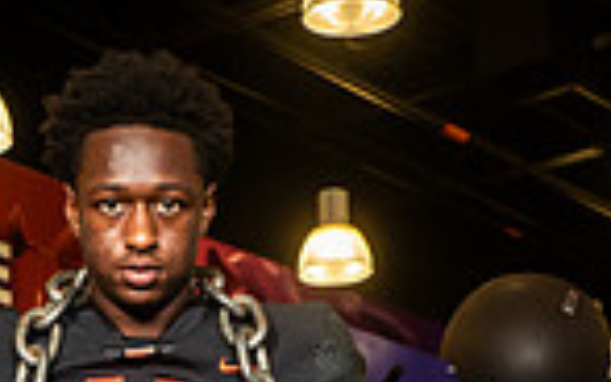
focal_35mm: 150
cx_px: 158
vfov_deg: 8.2
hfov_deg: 13.9
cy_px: 868
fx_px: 2499
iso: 500
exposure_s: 1/250
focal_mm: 48
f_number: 5.6
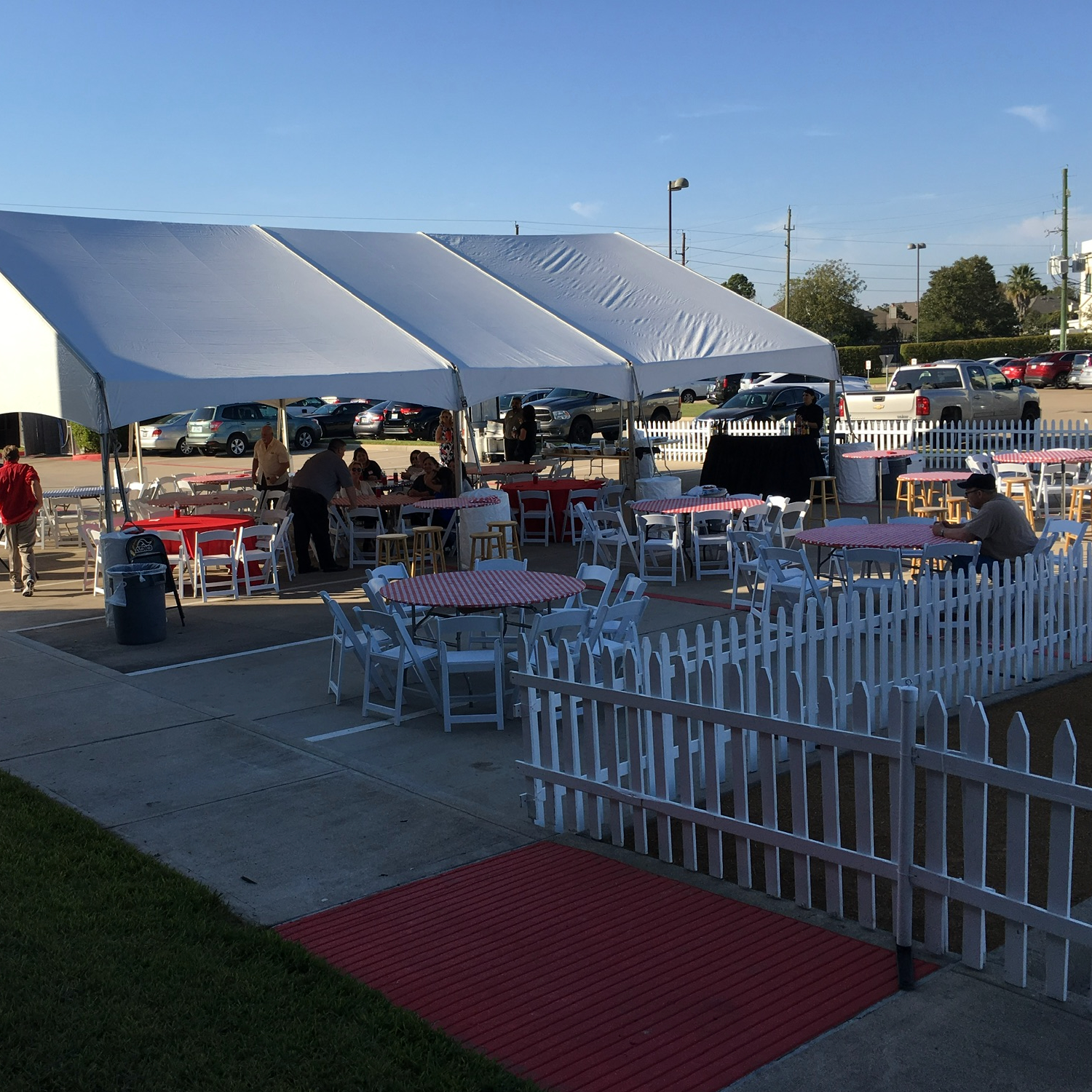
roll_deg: +2.4
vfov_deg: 47.2
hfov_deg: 46.9
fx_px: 1249
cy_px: 547
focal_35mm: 35
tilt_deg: -9.3
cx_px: 423
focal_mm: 4.15
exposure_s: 1/1148
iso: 25
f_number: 2.2
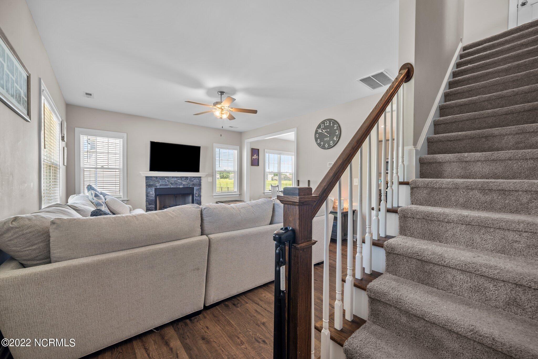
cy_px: 180
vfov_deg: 81.3
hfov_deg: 104.2
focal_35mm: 14
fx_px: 209
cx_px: 269
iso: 100
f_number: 8
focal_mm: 14
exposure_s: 1/4
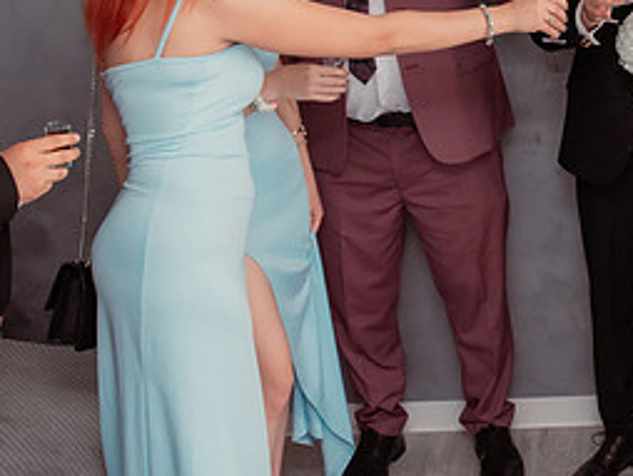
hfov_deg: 23.5
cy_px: 116
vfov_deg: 18.8
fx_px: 1428
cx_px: 692
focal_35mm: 78
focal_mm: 30
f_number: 3.2
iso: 1600
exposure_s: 1/200
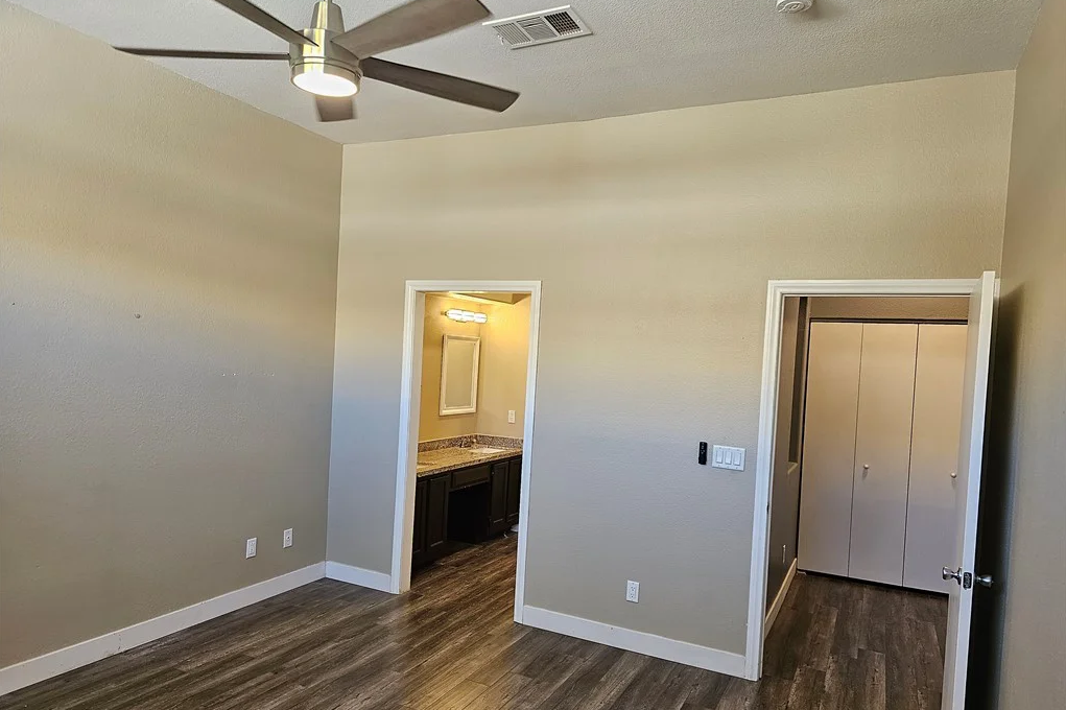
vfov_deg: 53.1
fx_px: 710
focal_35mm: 24
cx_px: 532
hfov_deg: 73.8
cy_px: 377
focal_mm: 6.3
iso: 160
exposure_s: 1/120
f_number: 1.7
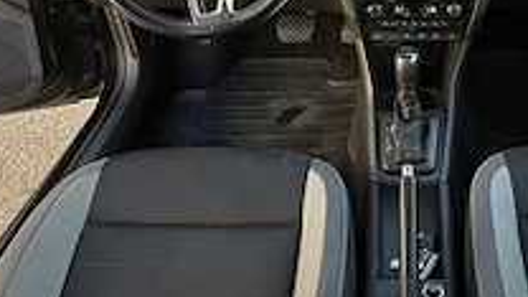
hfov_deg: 44.8
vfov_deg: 26.2
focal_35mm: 44
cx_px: 399
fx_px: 616
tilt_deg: -29.7
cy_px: 28
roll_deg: -0.8
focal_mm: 2.22
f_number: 2.2
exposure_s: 1/99
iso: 160
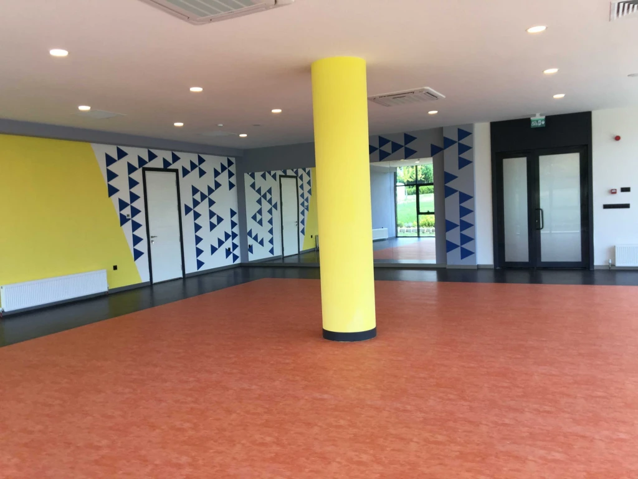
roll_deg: +2.1
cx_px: 319
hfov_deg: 61.7
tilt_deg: -0.7
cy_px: 240
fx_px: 534
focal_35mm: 29
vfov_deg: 48.2
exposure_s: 1/100
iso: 32
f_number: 2.2
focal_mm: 4.15
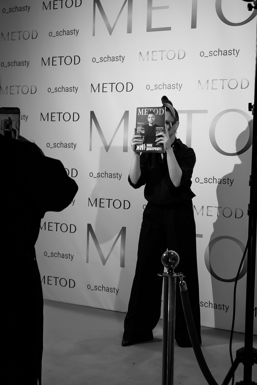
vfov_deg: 33.9
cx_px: 128
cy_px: 192
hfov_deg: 23.0
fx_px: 632
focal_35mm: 59
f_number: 7.1
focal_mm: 39
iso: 1000
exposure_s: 1/60
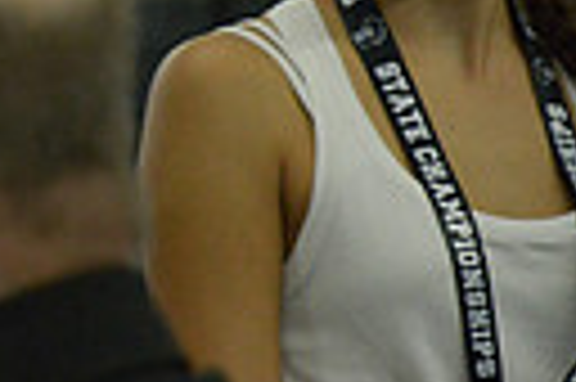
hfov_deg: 6.3
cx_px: -720
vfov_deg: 4.3
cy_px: -187
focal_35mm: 317
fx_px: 5066
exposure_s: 1/800
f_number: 3.5
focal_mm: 70
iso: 5000
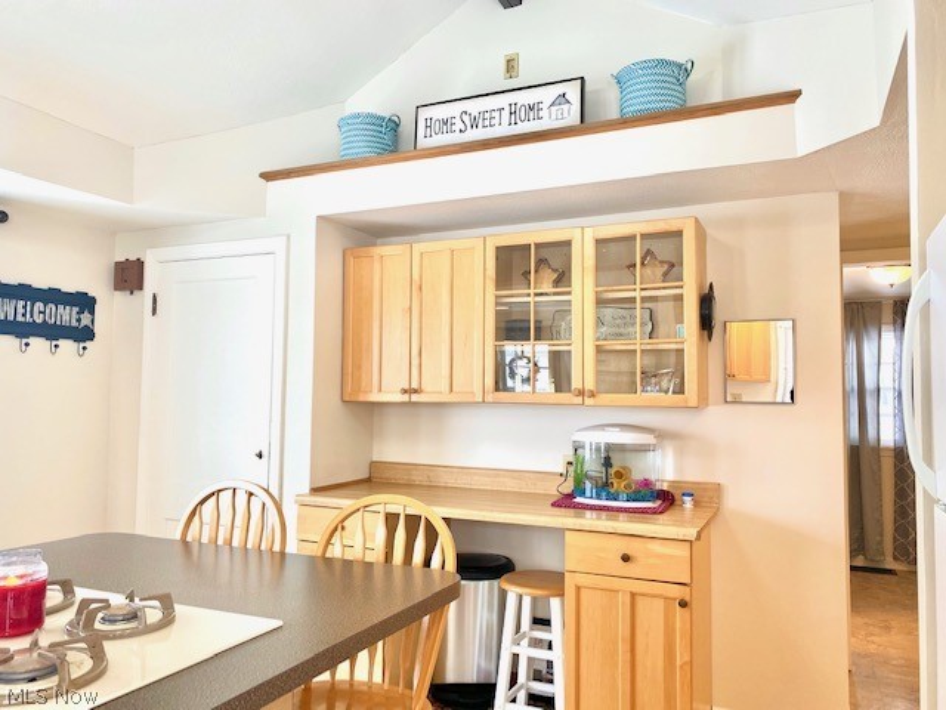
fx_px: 711
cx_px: 473
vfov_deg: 53.1
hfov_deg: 67.3
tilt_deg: +4.0
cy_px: 355
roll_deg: -1.2
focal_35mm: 26
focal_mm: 4.25
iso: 64
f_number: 1.8
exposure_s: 1/60
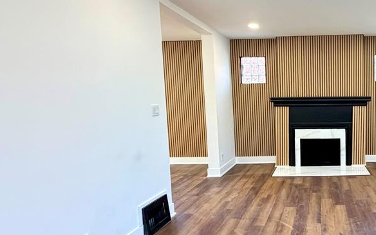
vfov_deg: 47.6
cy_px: 123
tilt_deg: -5.2
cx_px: 317
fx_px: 266
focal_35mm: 26
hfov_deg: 62.4
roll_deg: +0.6
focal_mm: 2.22
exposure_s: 1/120
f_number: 2.2
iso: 250
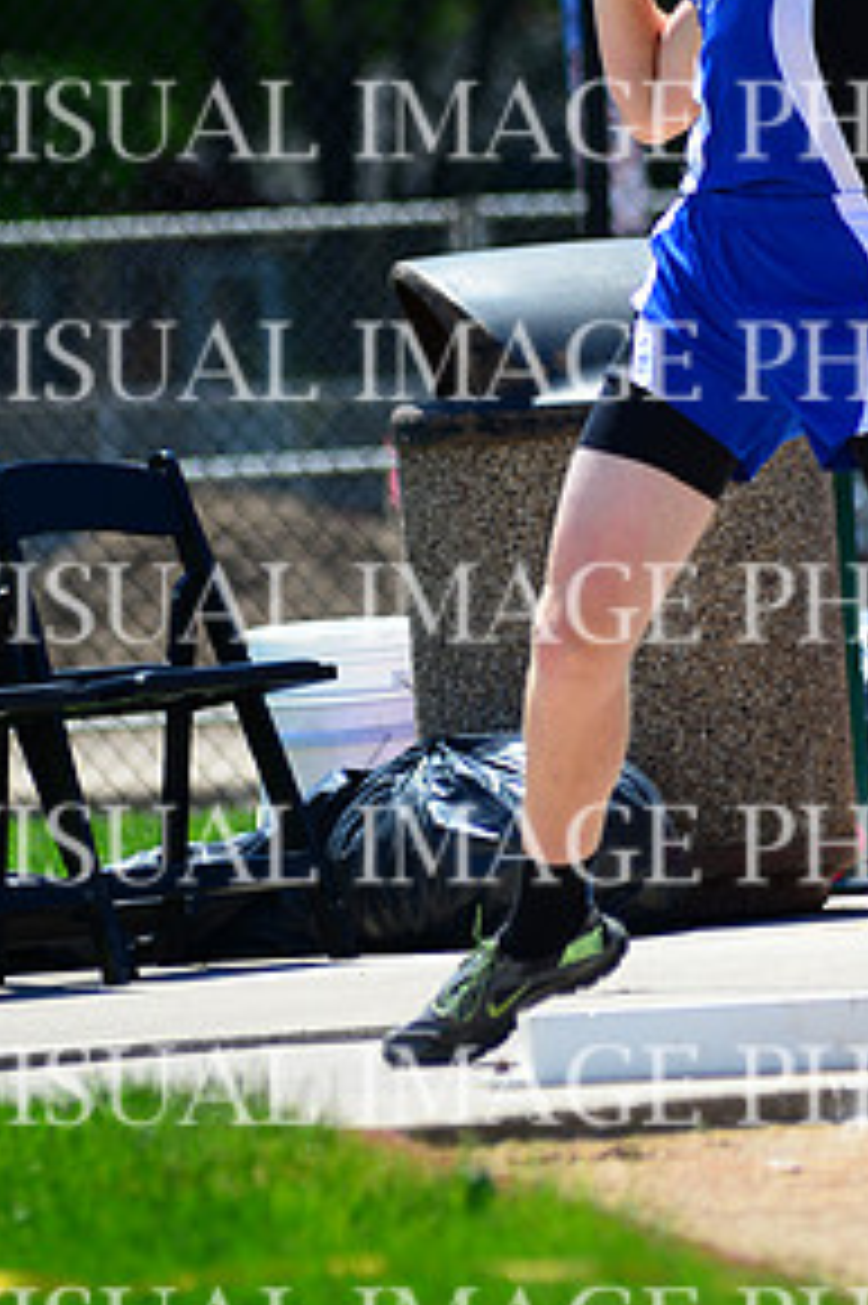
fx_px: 14483
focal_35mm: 400
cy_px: 238
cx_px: 706
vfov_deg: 5.2
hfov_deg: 3.4
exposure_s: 1/2500
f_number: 4
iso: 320
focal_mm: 200
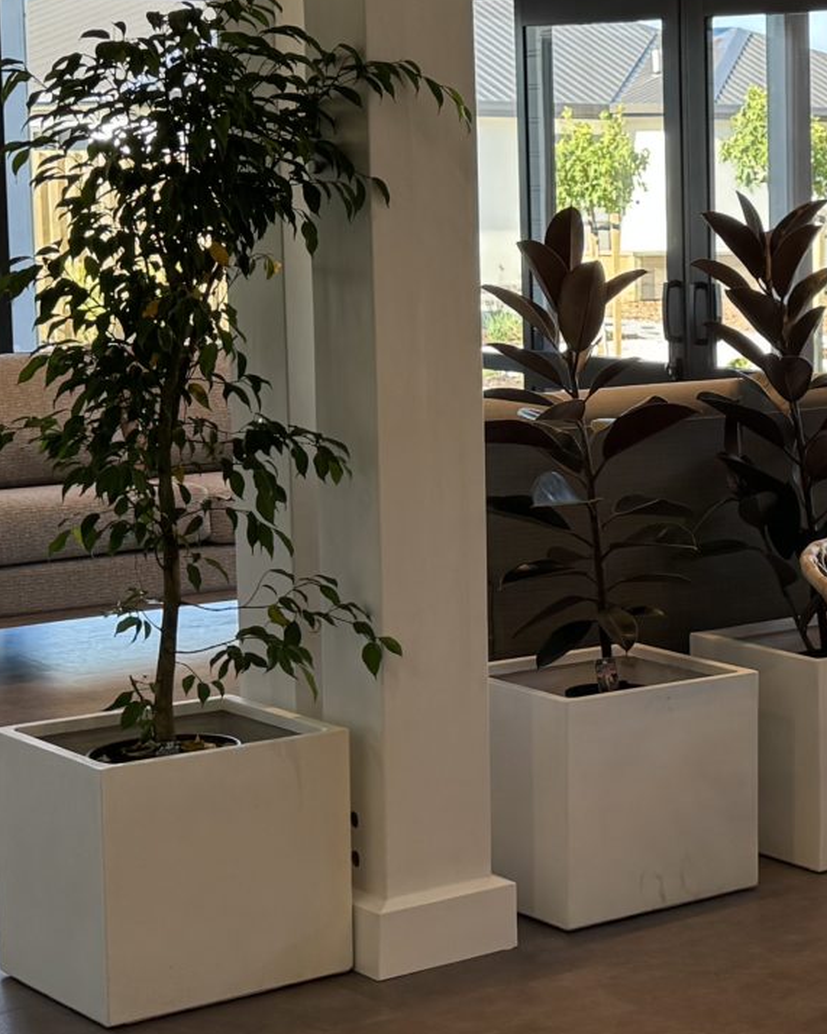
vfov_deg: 22.7
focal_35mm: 84
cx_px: 1108
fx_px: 2571
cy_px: 442
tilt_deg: -6.5
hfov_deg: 17.1
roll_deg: -0.6
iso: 64
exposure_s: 1/197
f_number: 1.78
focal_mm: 6.76
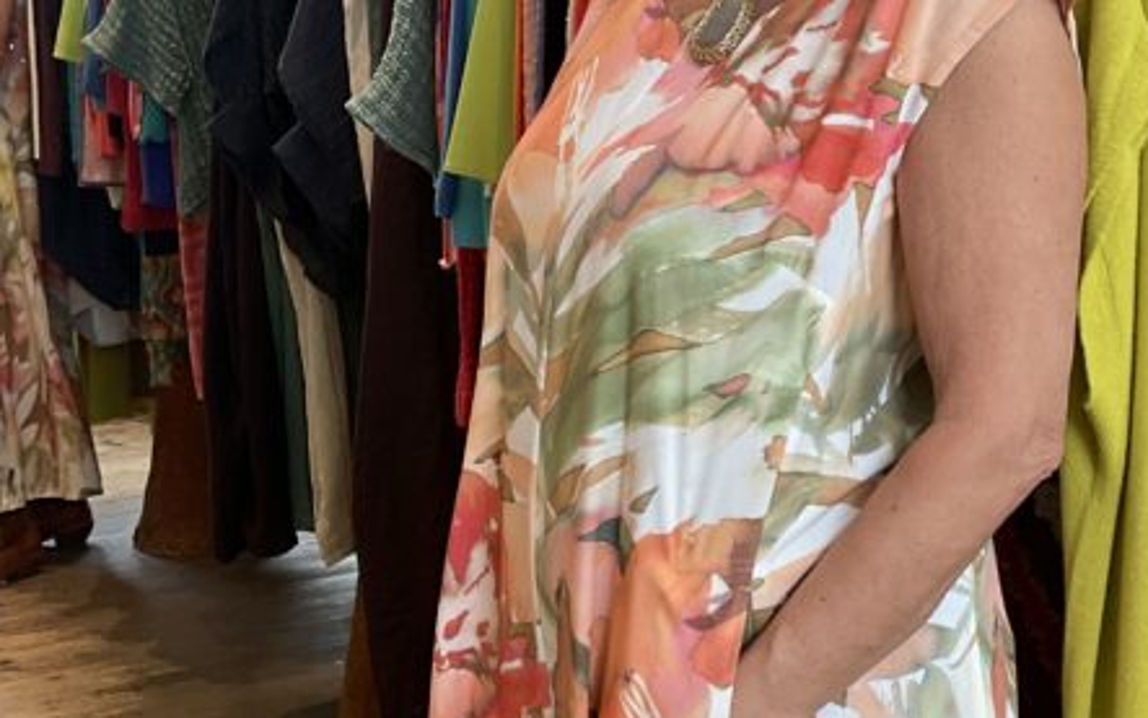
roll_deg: +3.2
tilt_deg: -13.0
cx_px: 930
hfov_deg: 28.3
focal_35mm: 71
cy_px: 415
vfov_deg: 18.3
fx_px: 2222
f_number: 1.8
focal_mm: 3
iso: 32
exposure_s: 1/50
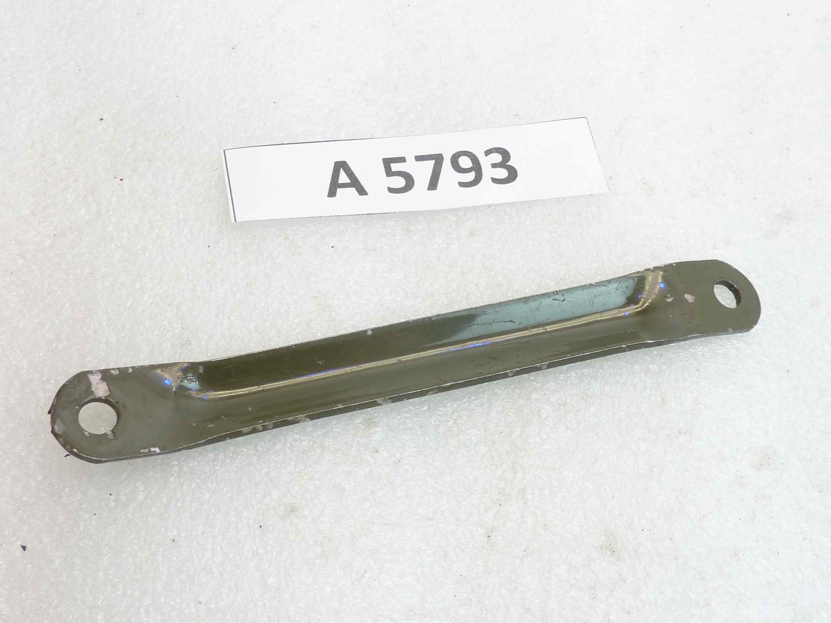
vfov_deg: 37.7
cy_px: 312
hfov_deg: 49.0
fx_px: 912
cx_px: 416
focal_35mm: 38
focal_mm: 4.4
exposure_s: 1/20
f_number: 3.3
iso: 80
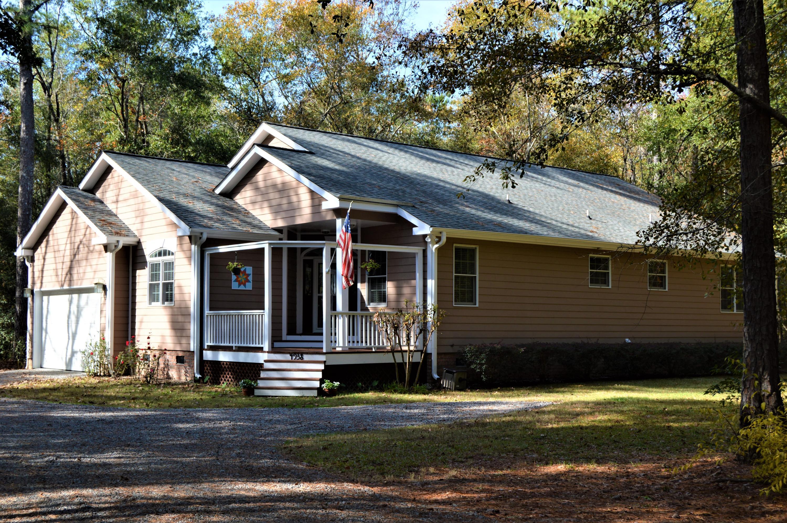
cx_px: 394
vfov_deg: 31.8
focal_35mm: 42
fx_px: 917
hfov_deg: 46.4
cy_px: 262
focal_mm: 28
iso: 100
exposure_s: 1/160
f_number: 6.3
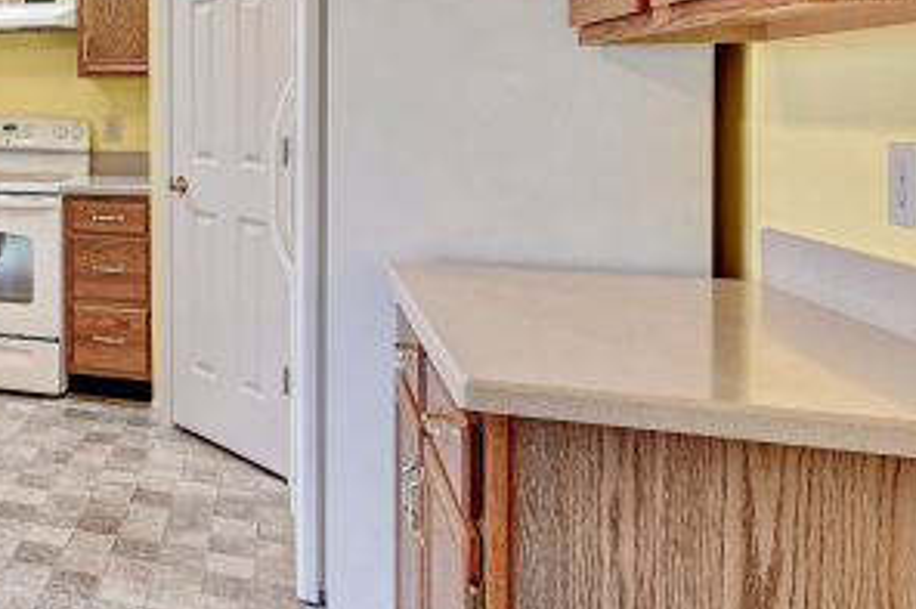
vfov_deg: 33.8
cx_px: -99
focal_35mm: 38
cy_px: 108
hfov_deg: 40.6
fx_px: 966
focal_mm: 15
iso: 250
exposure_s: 1/2
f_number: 8
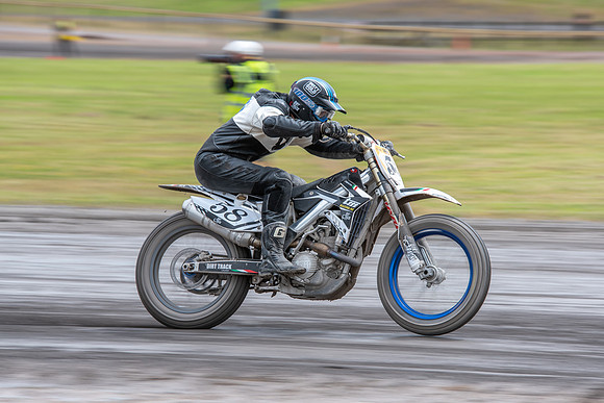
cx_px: 320
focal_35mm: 252
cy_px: 232
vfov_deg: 5.5
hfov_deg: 8.2
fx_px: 4222
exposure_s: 1/250
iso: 160
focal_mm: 200
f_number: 6.3
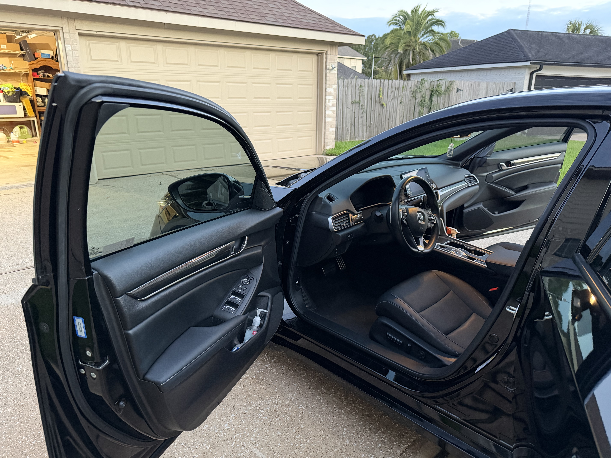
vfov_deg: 56.8
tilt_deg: -18.3
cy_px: 229
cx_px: 306
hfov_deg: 71.6
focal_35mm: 24
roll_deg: +0.2
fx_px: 424
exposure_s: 1/40
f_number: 1.78
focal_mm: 6.76
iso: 800
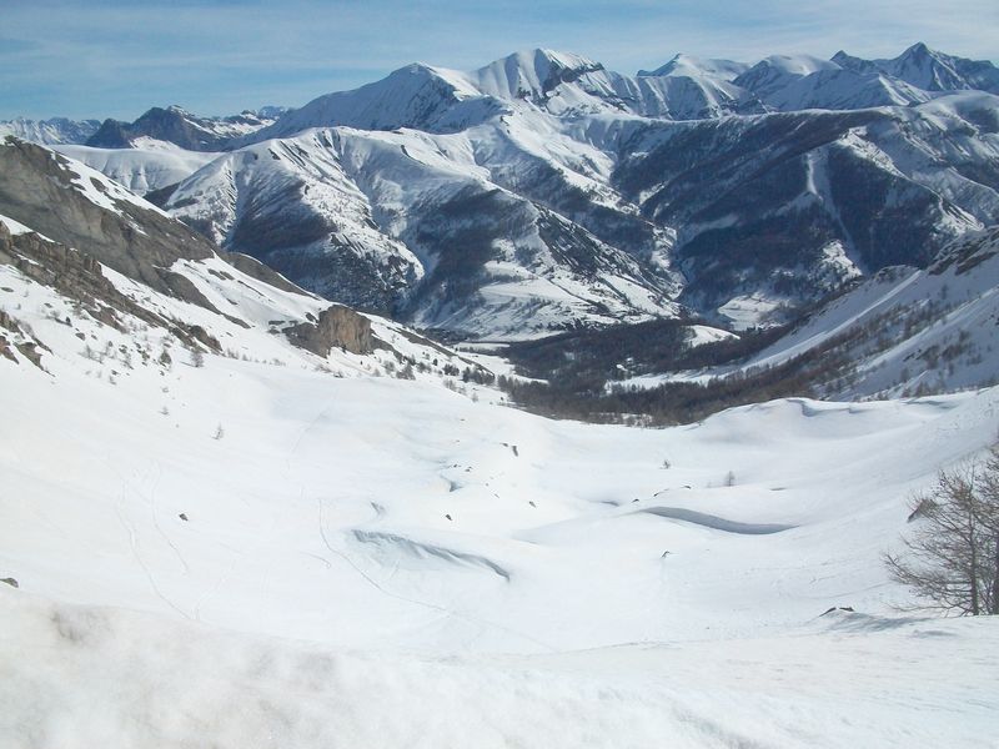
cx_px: 500
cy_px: 374
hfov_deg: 54.0
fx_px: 981
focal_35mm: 34
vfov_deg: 41.8
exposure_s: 1/1401
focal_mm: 5.7
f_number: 5.5
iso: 80
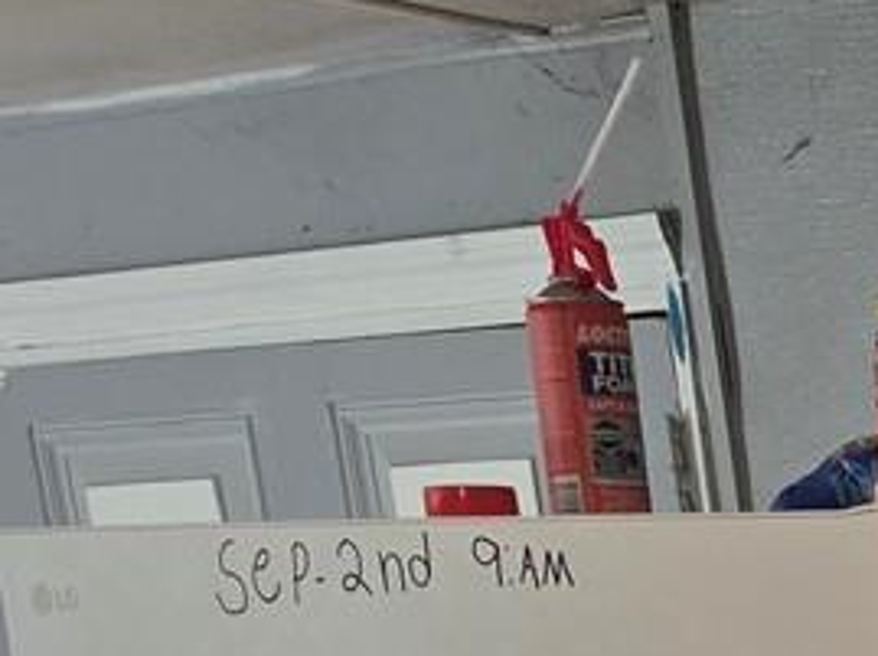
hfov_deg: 11.9
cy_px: 1740
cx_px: 2037
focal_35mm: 137
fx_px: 3470
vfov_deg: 9.3
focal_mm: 6.3
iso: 250
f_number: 1.7
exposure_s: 1/120
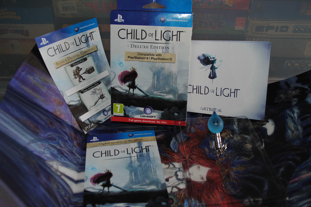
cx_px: 160
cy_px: 103
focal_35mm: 34
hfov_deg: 55.8
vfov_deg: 38.9
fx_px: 294
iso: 200
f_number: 3.5
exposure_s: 1/60
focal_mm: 22
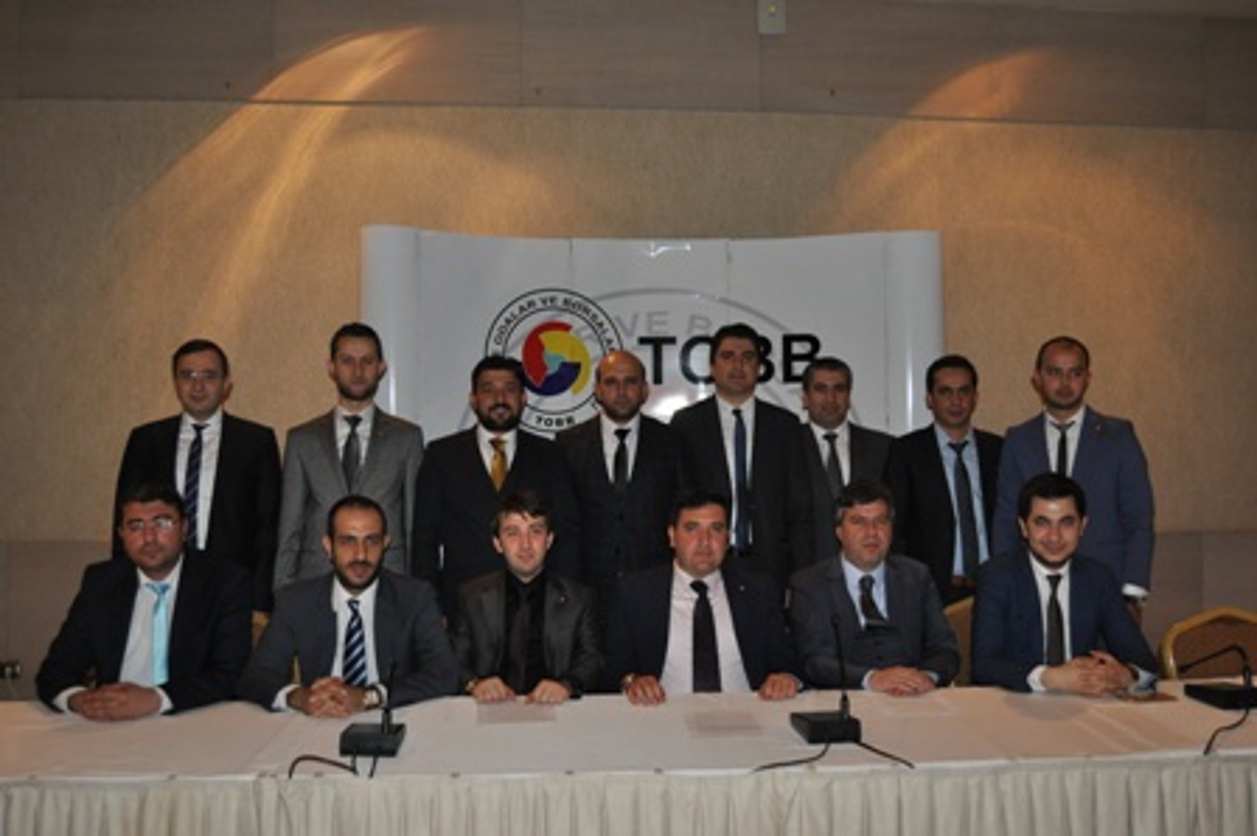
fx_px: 1151
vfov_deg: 39.9
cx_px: 628
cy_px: 418
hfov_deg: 57.3
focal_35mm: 33
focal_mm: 22
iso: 800
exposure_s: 1/60
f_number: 3.5
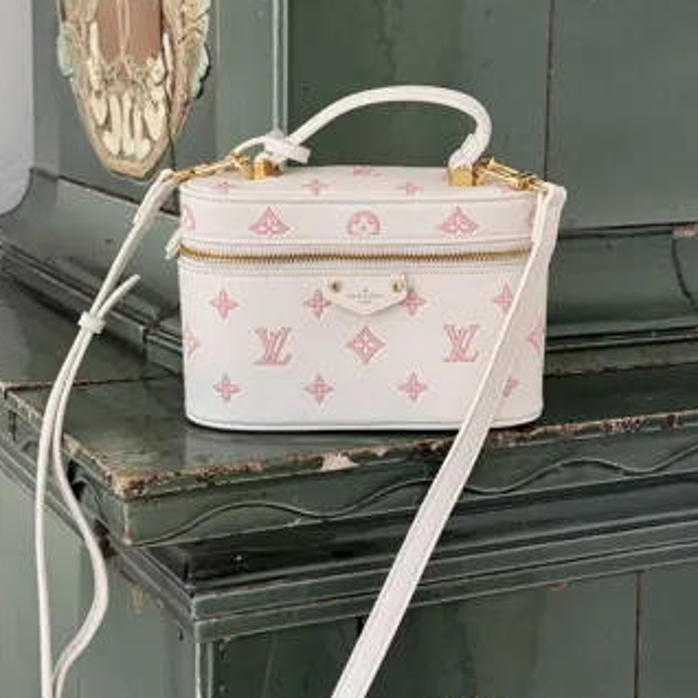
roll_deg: -0.7
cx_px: 362
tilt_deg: -8.9
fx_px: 1460
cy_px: 292
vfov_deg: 26.8
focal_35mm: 64
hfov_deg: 26.9
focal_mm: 6.76
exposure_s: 1/121
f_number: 1.78
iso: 50
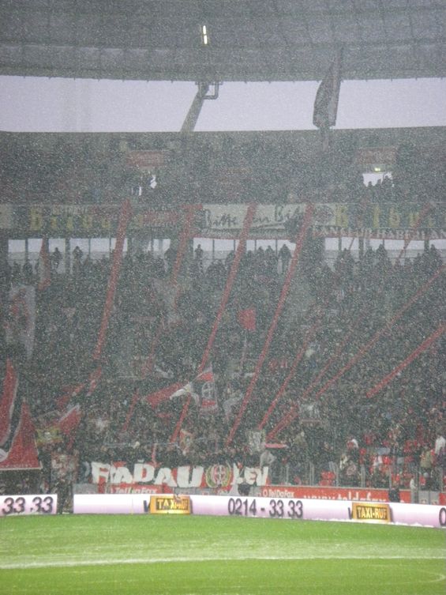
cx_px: 223
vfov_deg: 11.7
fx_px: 2902
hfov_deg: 8.8
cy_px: 298
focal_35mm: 169
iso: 640
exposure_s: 1/125
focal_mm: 27.9
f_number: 4.4
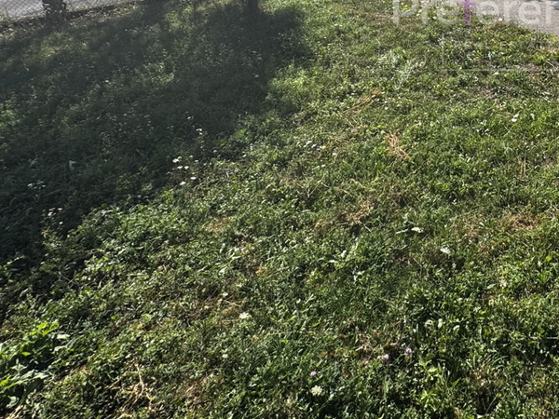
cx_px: 505
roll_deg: -1.0
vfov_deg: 43.6
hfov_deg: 55.0
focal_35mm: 28
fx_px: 452
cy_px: 13
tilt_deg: -20.2
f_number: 2.2
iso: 50
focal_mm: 2.22
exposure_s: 1/1020
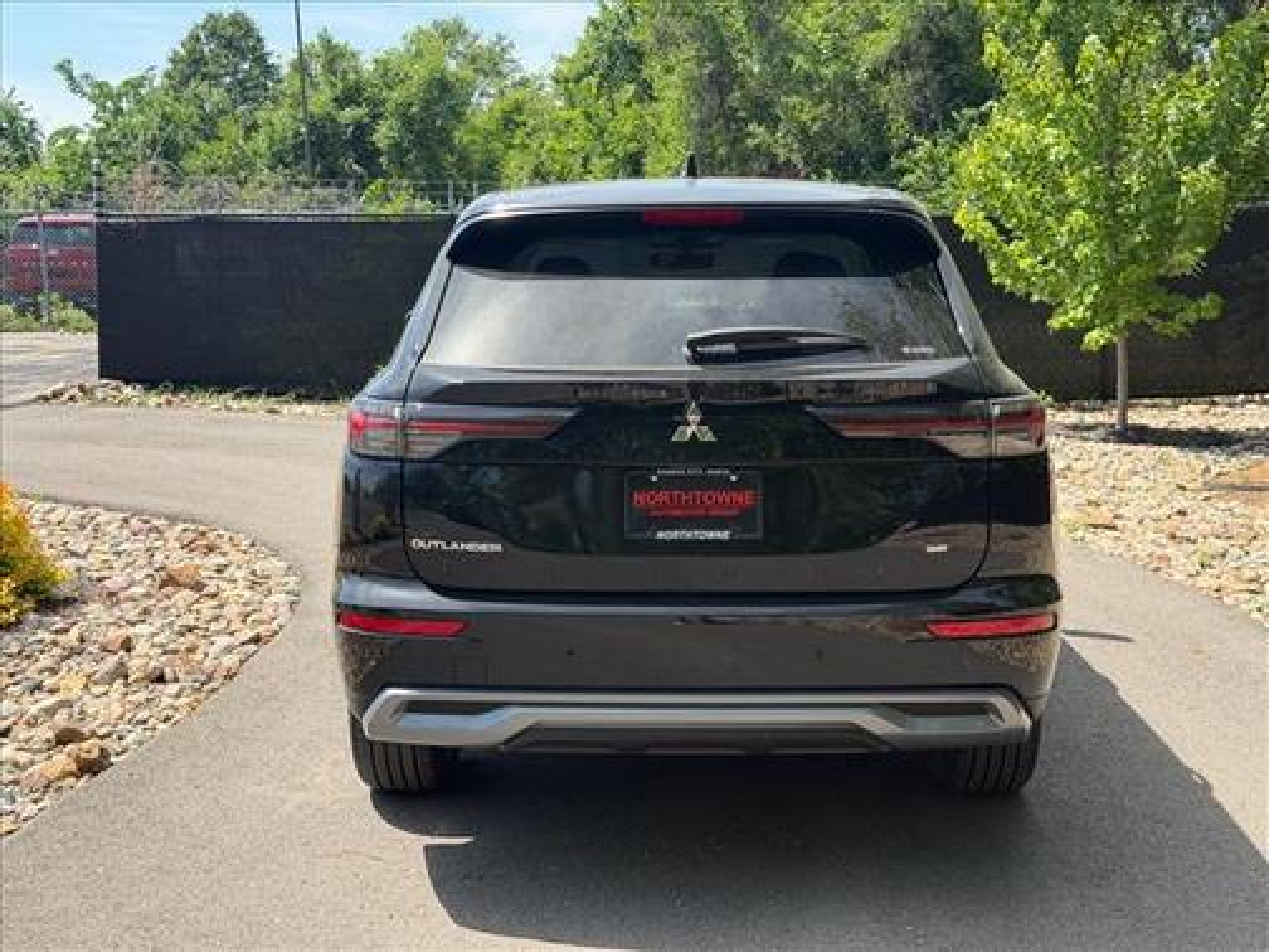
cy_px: 476
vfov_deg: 30.3
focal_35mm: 48
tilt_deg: -5.6
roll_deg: +2.8
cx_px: 634
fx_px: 1760
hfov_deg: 39.7
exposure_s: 1/1980
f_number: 1.78
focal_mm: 6.76
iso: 80
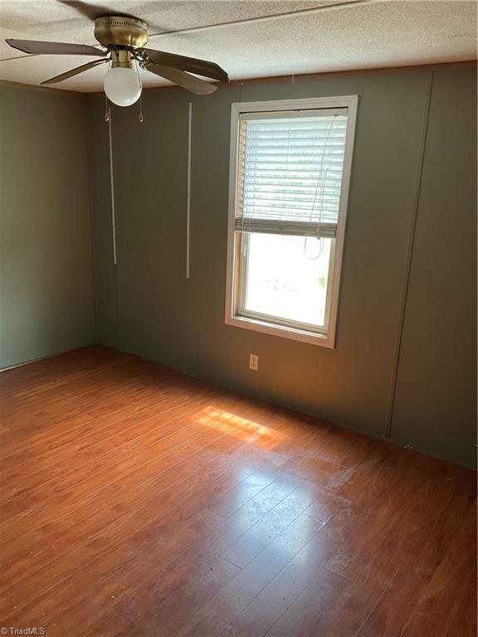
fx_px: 534
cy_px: 318
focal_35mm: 29
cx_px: 239
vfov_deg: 61.7
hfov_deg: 48.2
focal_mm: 3
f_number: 1.8
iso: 64
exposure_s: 1/95
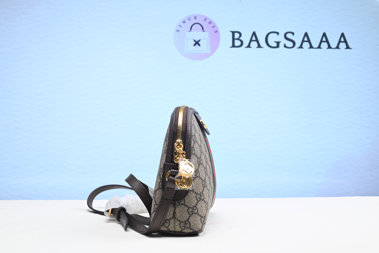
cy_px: 126
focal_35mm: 41
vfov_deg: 32.7
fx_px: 432
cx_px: 190
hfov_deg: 47.4
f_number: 16
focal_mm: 41
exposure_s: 1/2
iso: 100
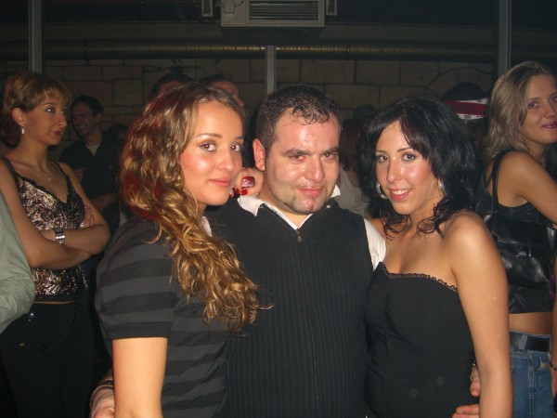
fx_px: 611
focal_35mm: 38
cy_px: 209
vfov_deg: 37.7
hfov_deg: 49.0
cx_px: 278
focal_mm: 7.9
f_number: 2.8
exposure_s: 1/60
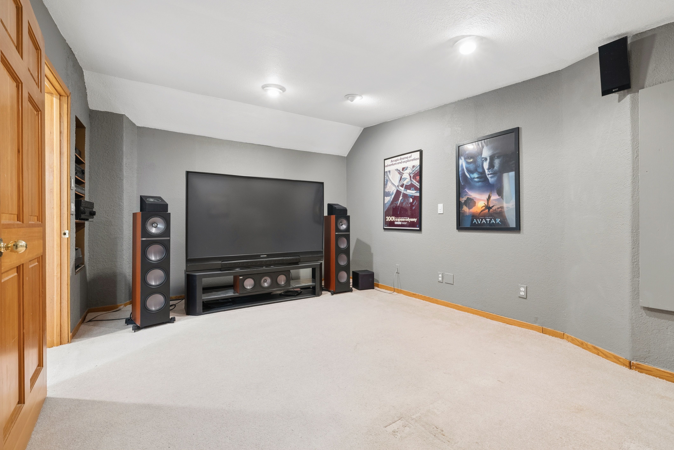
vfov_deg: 77.4
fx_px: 281
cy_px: 225
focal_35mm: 15
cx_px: 337
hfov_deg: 100.4
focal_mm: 15
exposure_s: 1/8
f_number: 8
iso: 800
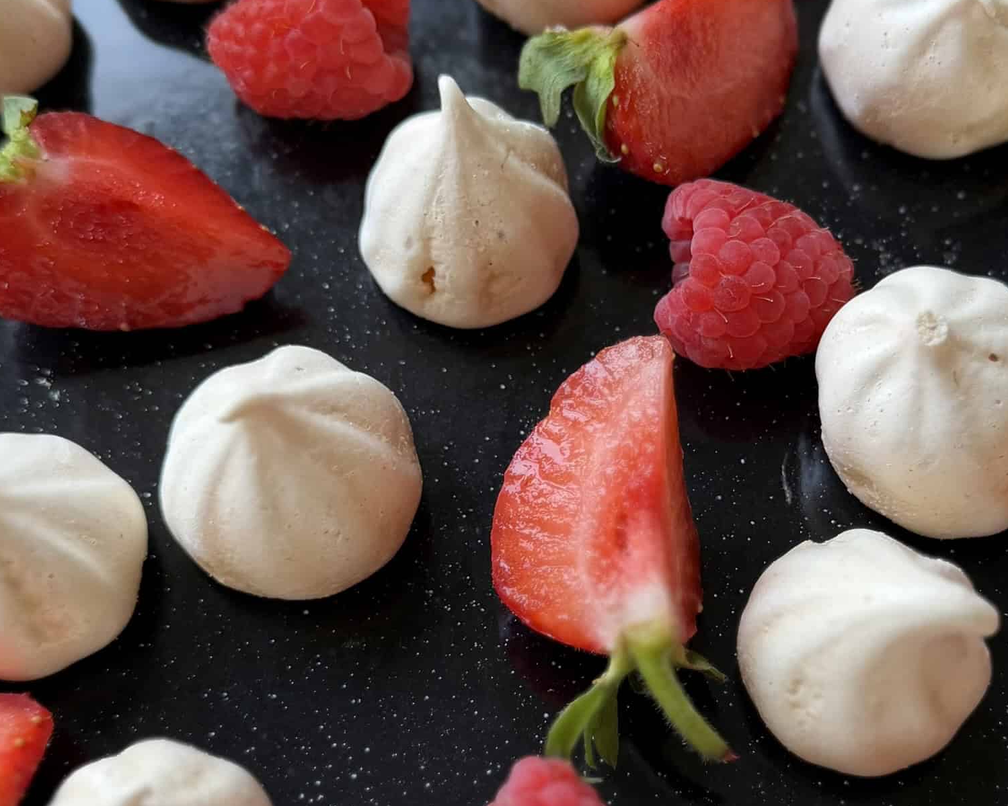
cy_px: 335
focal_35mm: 32
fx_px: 955
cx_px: 510
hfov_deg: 55.7
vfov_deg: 45.6
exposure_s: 1/121
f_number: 1.8
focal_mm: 6.8
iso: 160
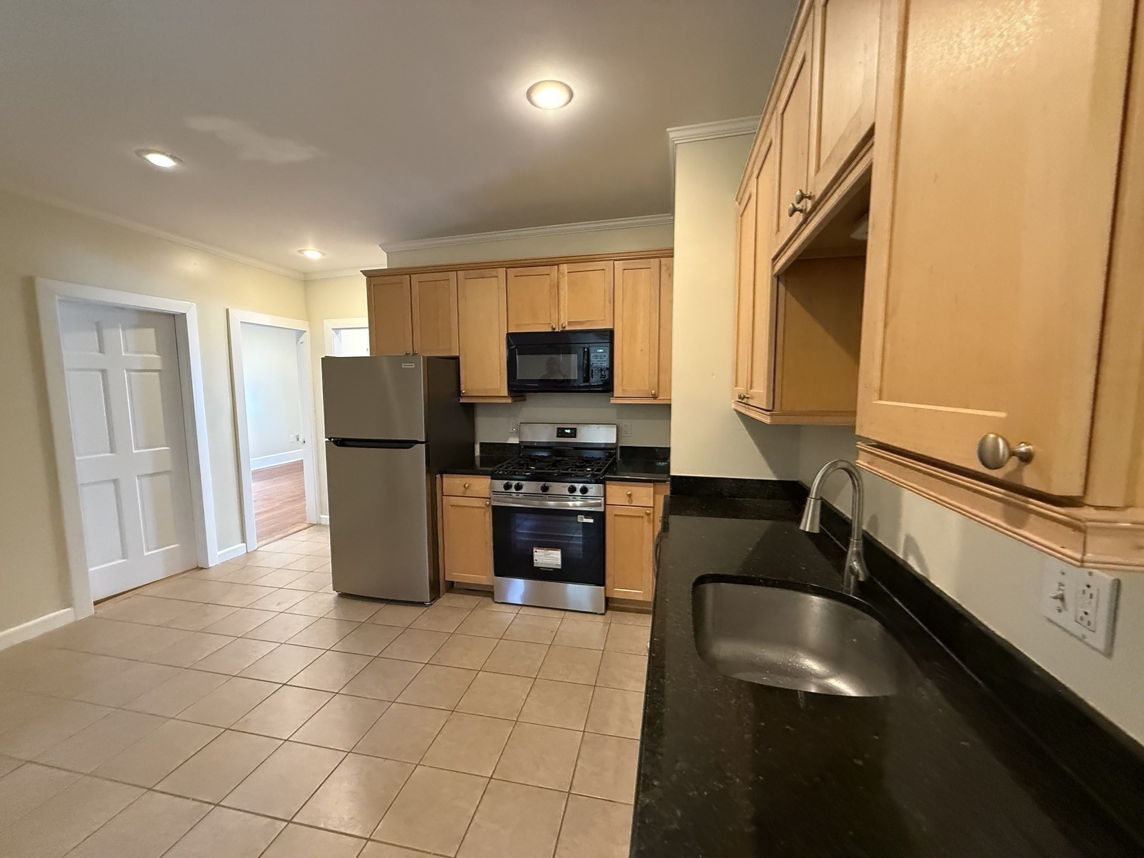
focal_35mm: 14
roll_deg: +0.1
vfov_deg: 85.7
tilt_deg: -5.0
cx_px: 572
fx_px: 463
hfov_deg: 102.1
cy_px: 429
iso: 640
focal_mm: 2.22
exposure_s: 1/60
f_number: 2.2
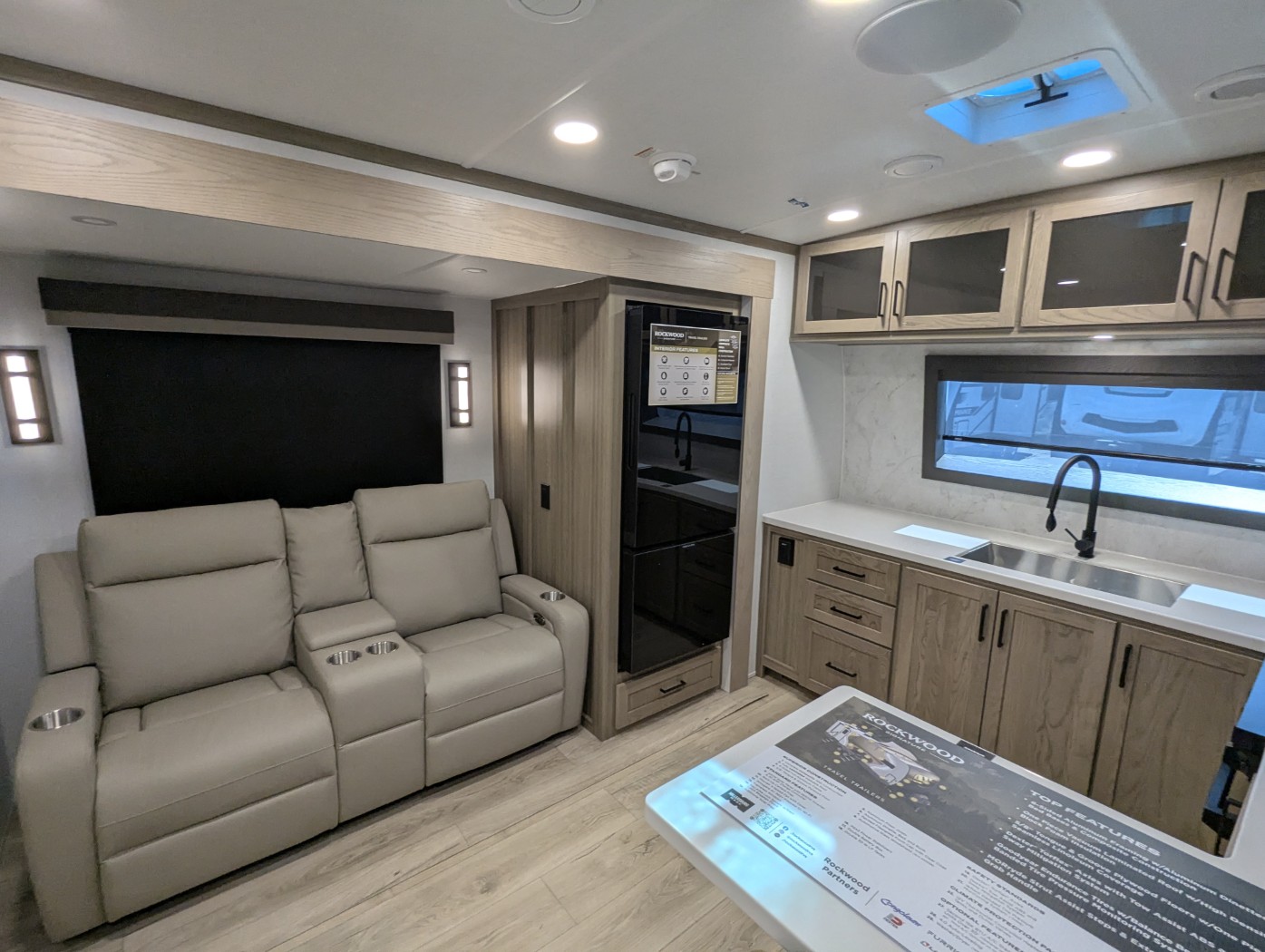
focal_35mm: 16
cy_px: 476
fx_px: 585
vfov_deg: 78.2
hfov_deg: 94.4
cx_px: 632
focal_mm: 2.35
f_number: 2.2
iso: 150
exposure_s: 1/105
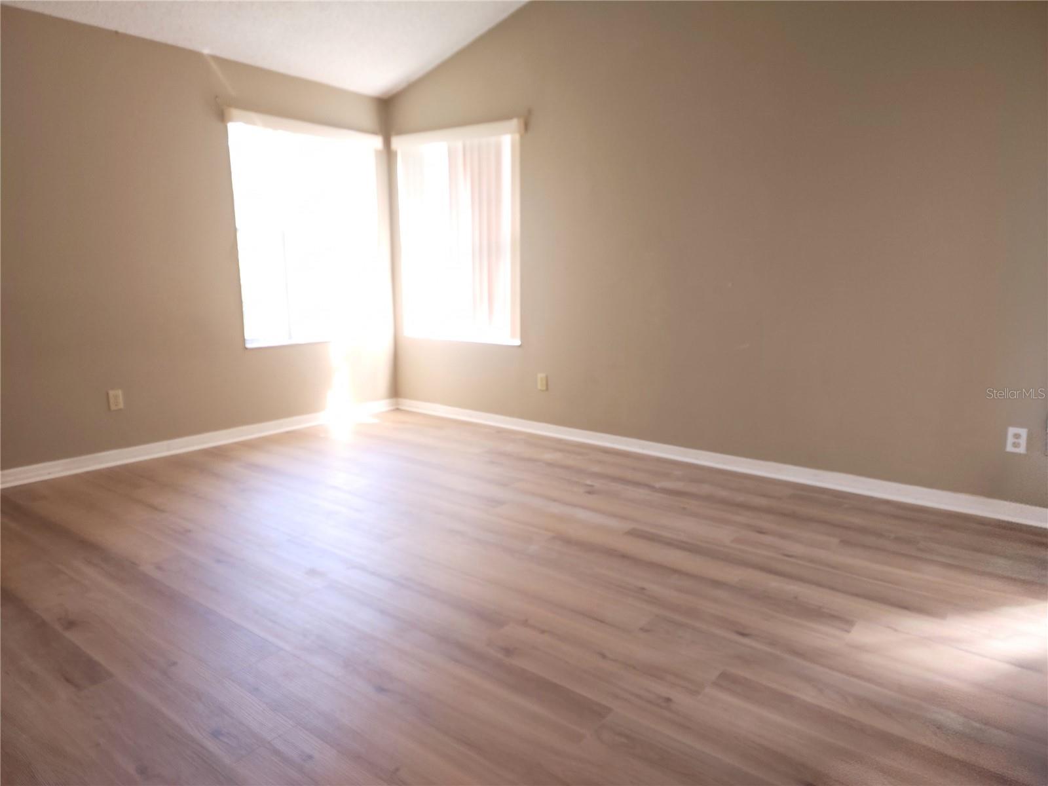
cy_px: 393
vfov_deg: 58.9
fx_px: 696
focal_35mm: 23
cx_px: 524
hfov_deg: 73.9
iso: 50
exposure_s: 1/20
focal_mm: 6.4
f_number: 1.8
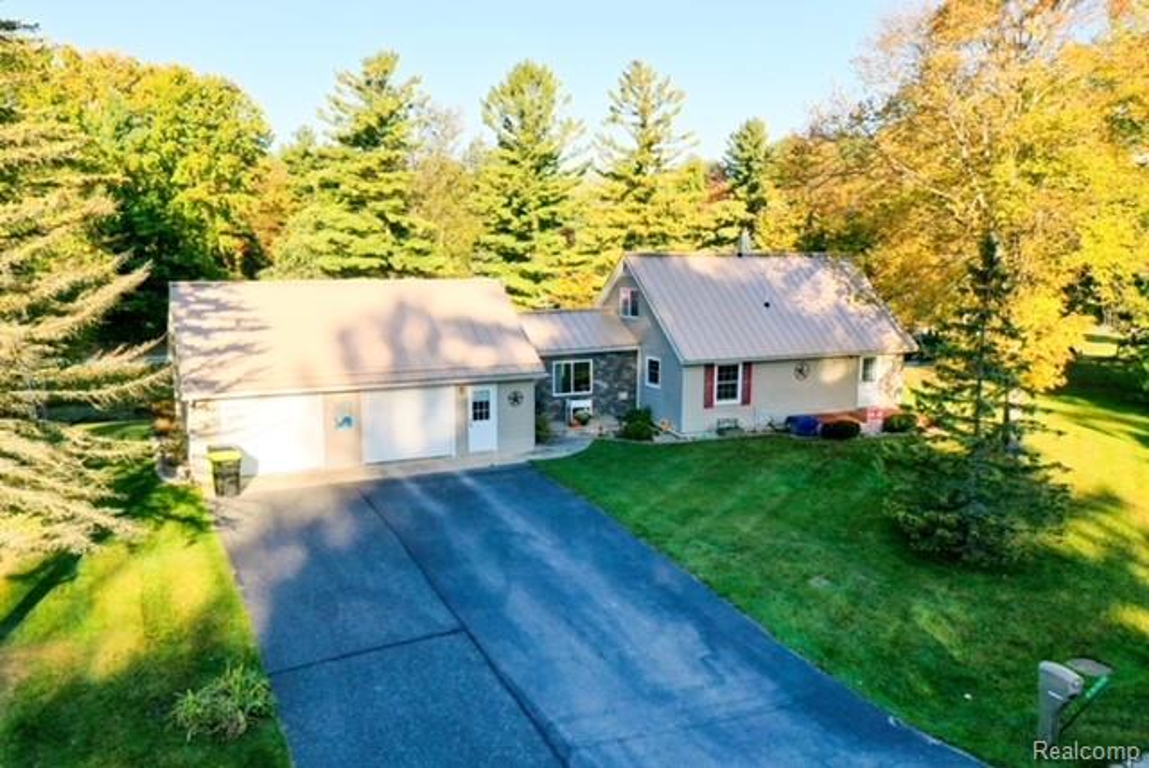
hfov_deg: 65.4
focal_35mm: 28
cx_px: 574
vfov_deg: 46.5
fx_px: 894
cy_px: 384
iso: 100
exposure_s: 1/200
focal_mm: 10.26
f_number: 4.5
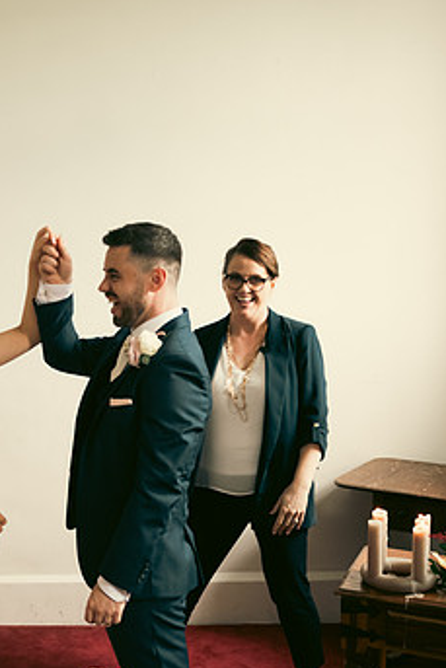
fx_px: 910
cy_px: 355
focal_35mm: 49
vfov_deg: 40.3
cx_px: 62
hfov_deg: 26.8
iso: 800
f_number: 3.5
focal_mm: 29
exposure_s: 1/160
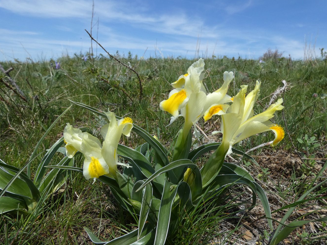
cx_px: 169
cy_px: 125
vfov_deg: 63.4
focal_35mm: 21
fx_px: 198
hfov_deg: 79.0
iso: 80
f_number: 4.5
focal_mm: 3.6
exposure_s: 1/1000
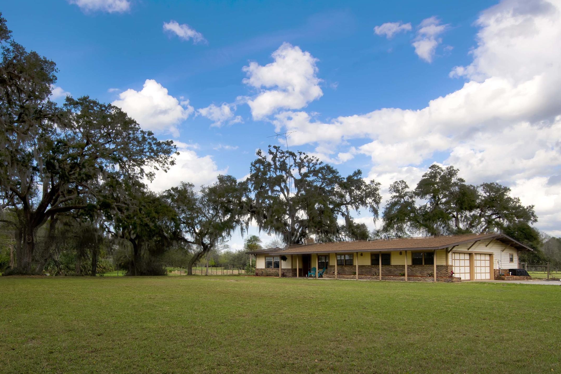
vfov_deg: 45.7
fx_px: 436
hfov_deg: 65.4
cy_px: 251
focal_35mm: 28
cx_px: 269
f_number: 10
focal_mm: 20
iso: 640
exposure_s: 1/200
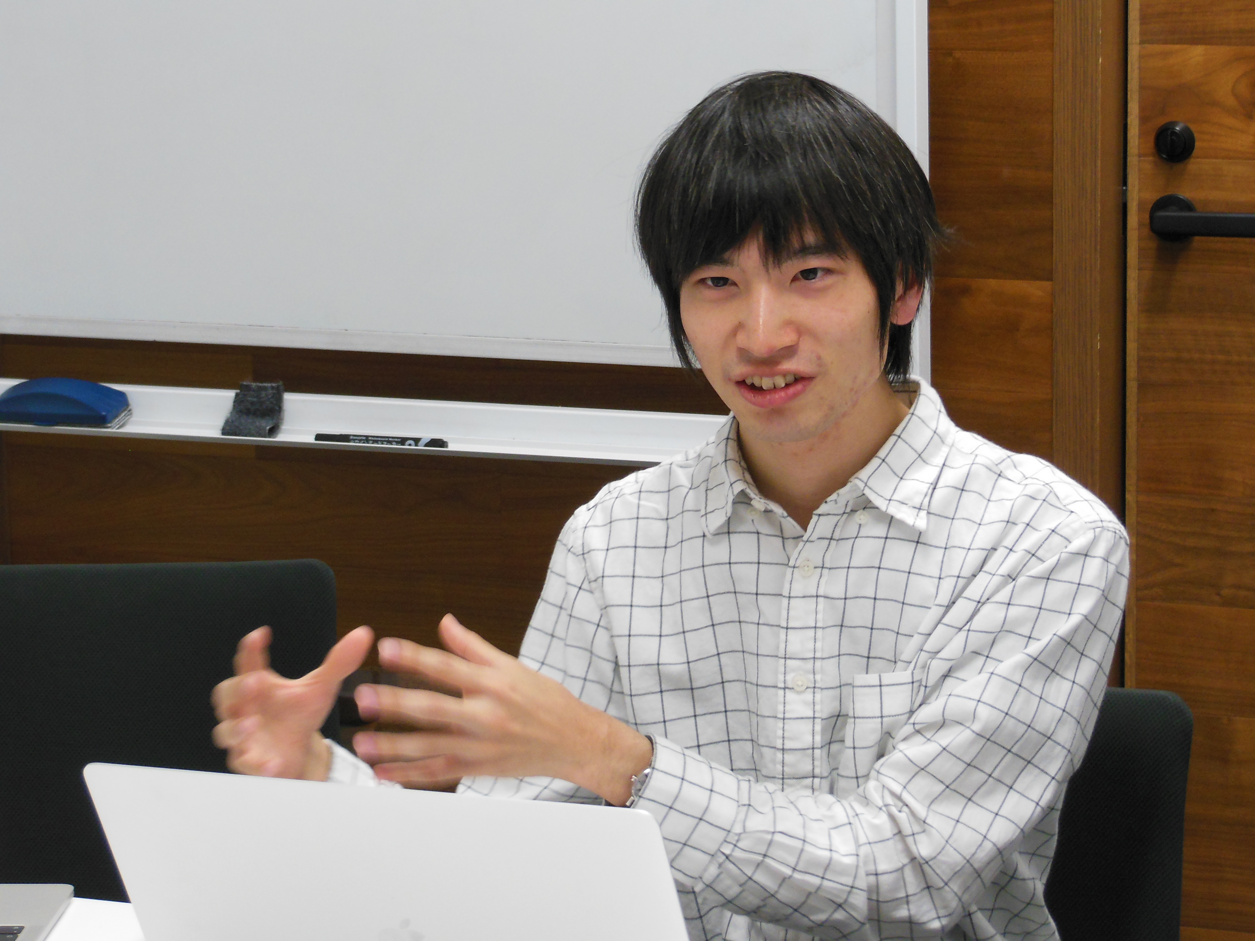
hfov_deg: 18.4
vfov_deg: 13.8
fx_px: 3879
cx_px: 628
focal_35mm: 107
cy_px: 470
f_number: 5.7
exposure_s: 1/15
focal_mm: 19.1
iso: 400
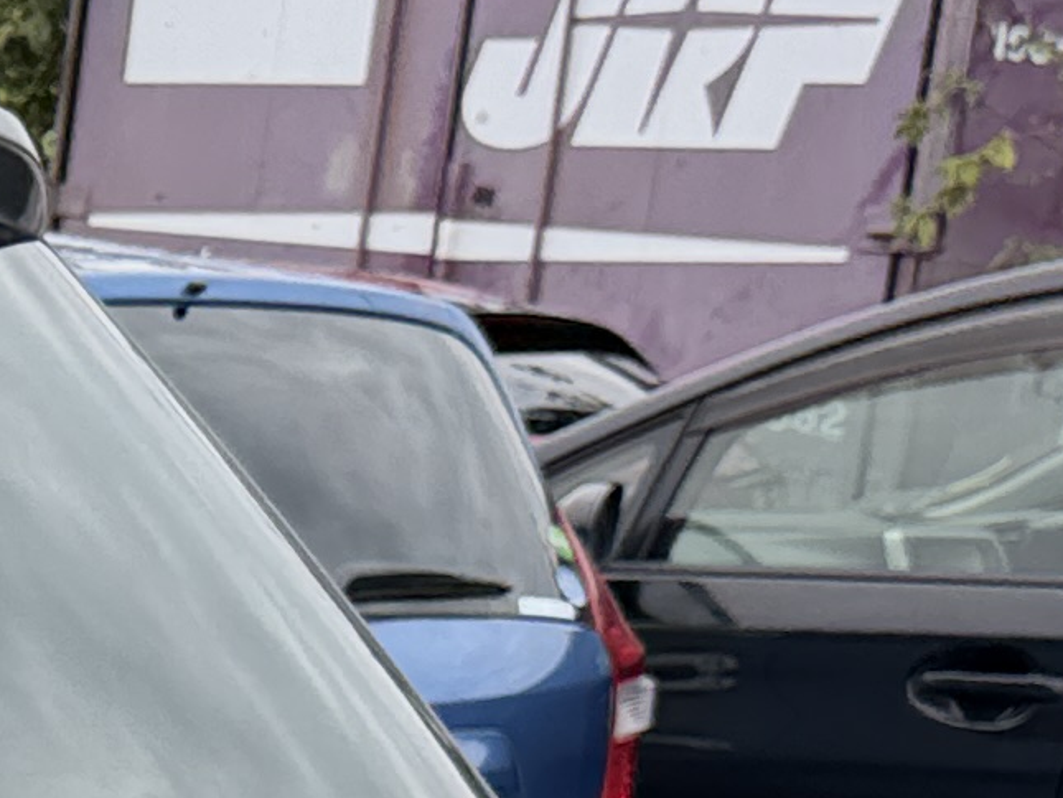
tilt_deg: -9.1
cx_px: -1160
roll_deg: -1.3
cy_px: 1525
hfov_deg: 11.6
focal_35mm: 150
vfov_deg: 9.3
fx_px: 4607
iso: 80
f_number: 1.78
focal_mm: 6.76
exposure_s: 1/1106
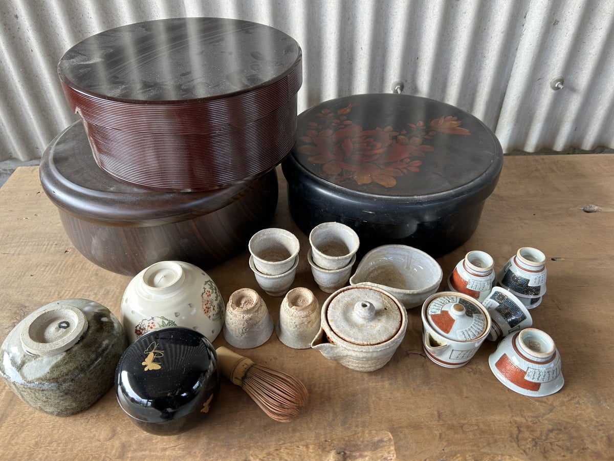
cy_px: 230
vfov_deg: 53.1
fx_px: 461
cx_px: 307
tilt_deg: -40.2
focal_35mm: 26
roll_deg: +0.5
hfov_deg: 67.3
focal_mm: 5.7
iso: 50
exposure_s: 1/121
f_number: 1.5
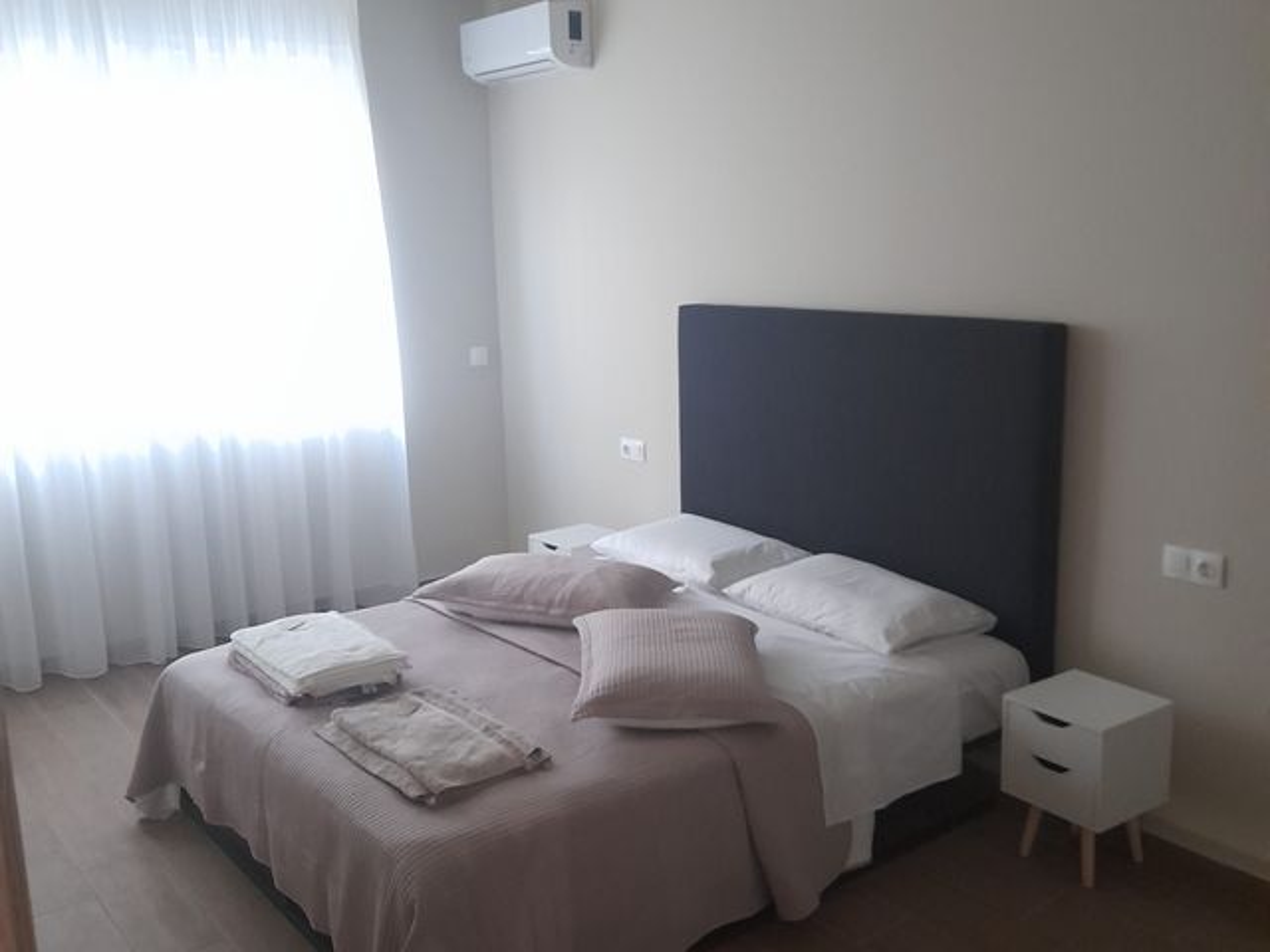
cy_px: 476
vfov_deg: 54.9
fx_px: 917
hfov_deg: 69.4
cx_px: 635
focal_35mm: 25
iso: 640
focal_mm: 4.6
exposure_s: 1/20
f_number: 2
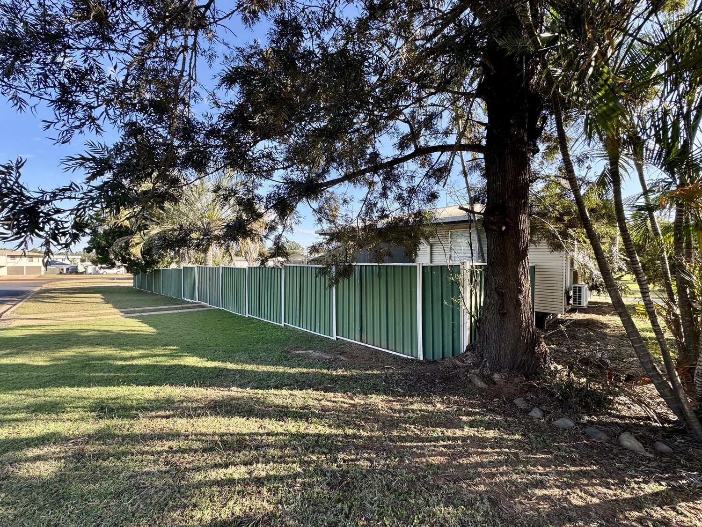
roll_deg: -1.5
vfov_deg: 85.7
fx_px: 284
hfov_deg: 102.1
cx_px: 351
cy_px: 264
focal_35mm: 14
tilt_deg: +0.2
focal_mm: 2.22
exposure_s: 1/220
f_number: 2.2
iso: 40
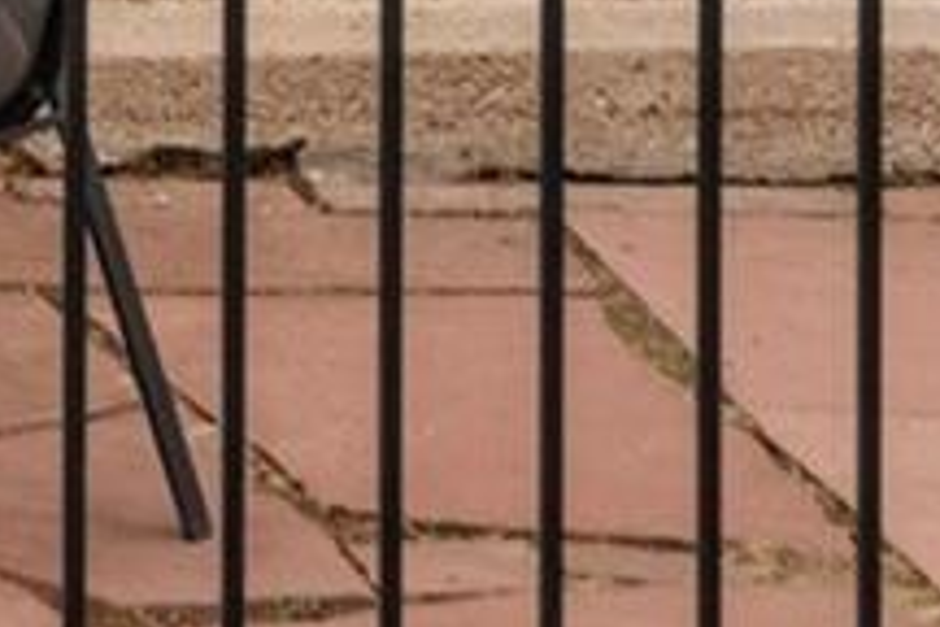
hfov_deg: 8.6
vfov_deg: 5.7
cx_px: -744
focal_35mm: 230
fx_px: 6005
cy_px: -1041
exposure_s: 1/50
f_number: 9
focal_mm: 31
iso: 320
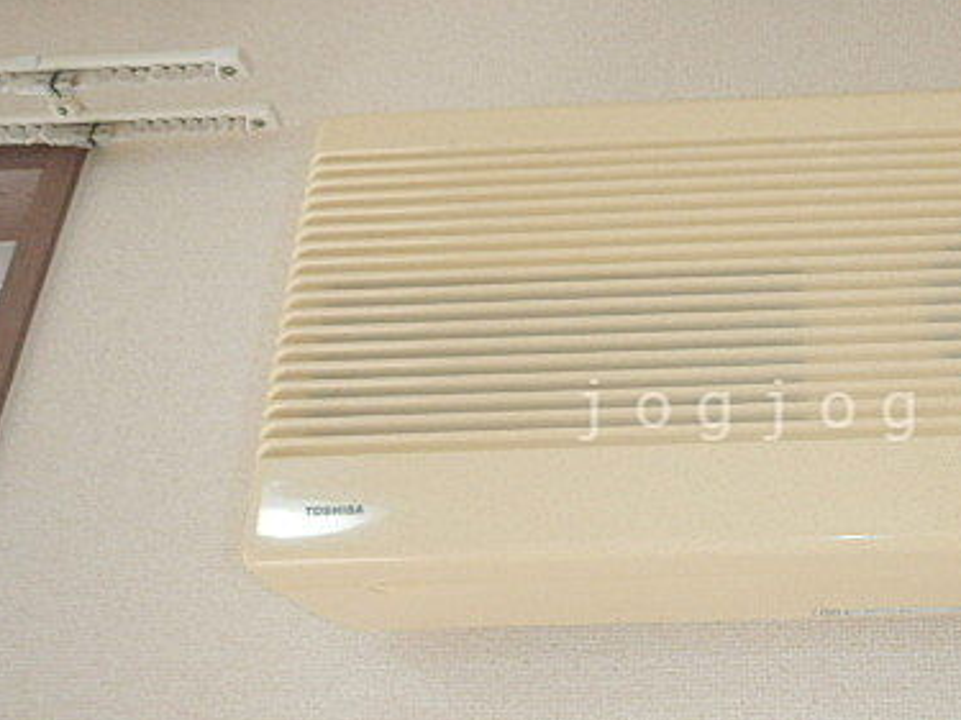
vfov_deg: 35.1
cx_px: 753
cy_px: 410
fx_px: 1138
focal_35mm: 41
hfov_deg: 43.8
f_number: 2.8
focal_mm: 4.3
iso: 125
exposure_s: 1/30
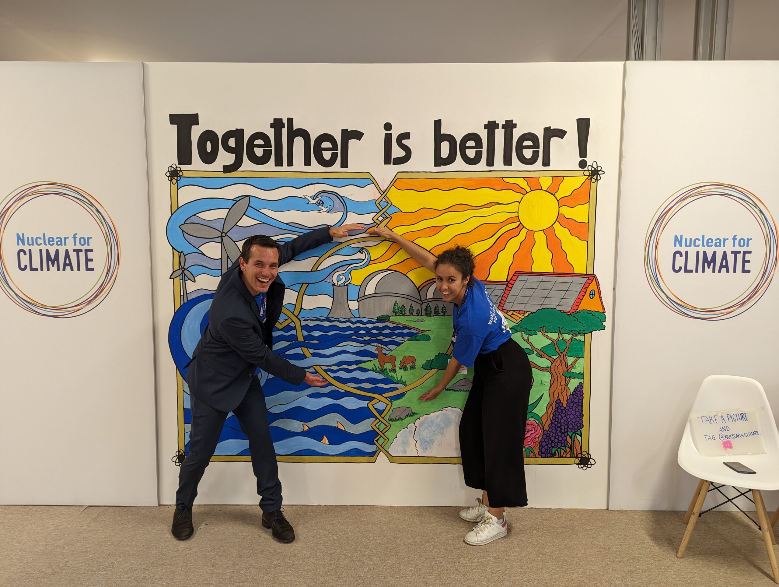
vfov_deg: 56.9
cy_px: 294
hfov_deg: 71.5
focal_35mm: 24
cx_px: 390
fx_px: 541
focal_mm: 6.81
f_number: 1.85
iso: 68
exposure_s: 1/23.8
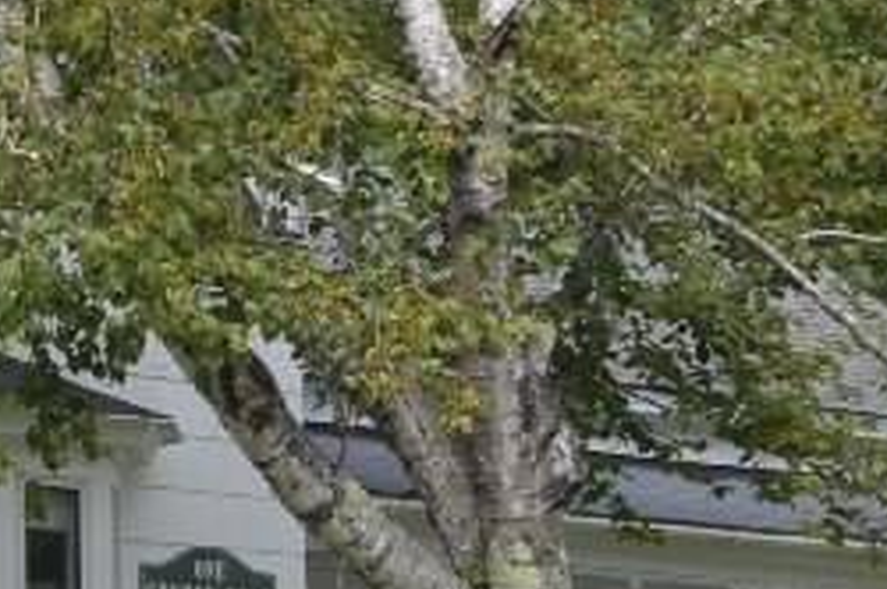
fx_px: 4848
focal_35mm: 197
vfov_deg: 7.0
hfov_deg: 10.1
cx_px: -486
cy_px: 222
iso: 200
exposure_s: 1/400
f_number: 4.8
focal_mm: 32
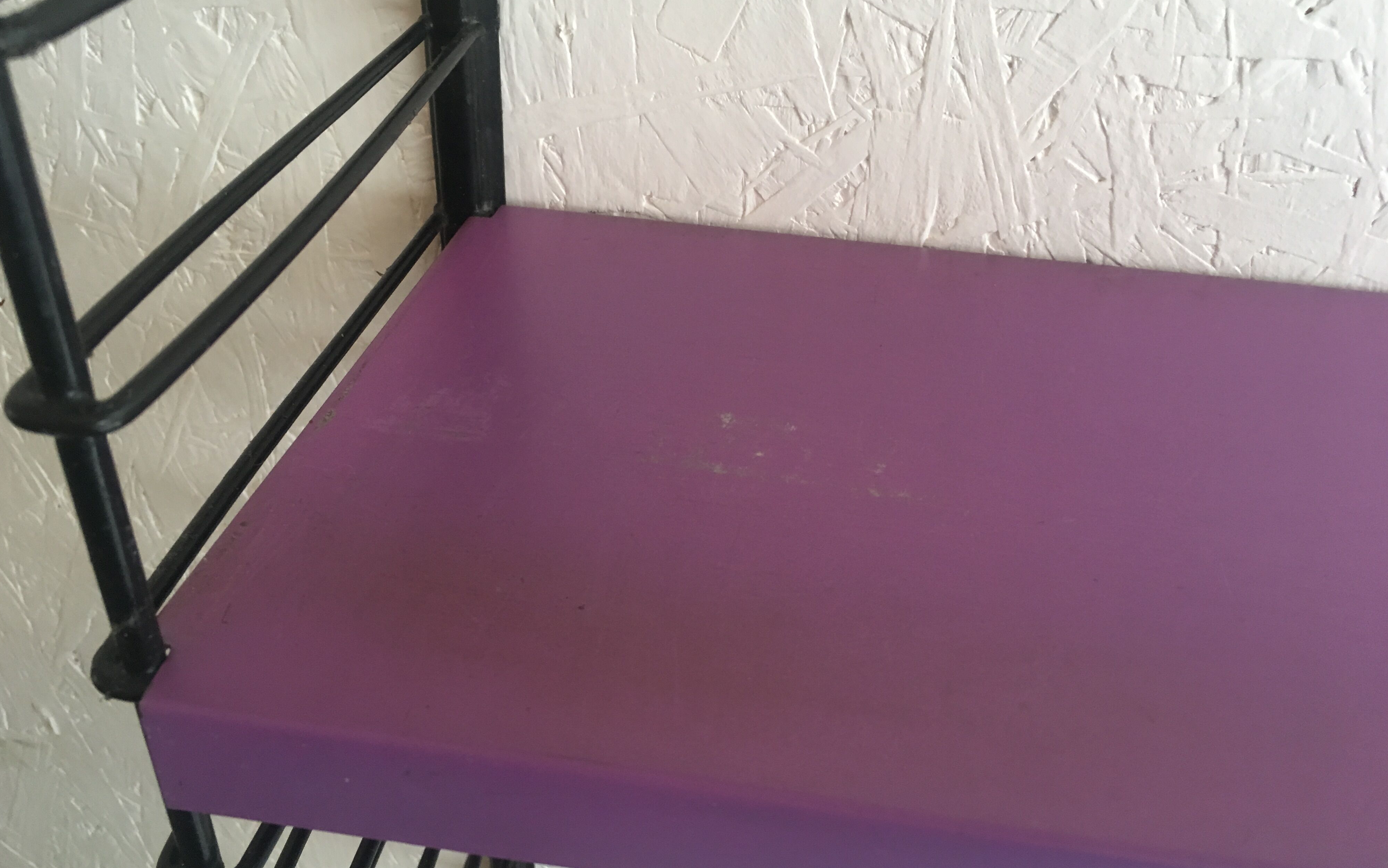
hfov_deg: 61.2
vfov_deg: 40.6
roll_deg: -3.5
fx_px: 1173
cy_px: 412
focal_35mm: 31
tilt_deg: -34.2
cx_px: 692
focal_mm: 4.15
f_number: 2.2
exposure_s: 1/33
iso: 125
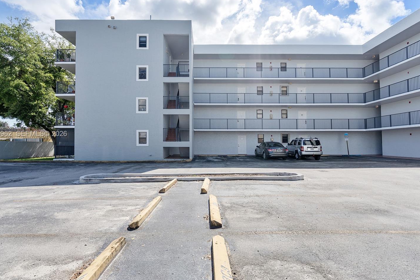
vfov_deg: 67.3
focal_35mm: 18
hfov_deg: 90.0
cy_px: 134
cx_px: 211
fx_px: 210
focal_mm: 16
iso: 400
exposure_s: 1/640
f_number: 8
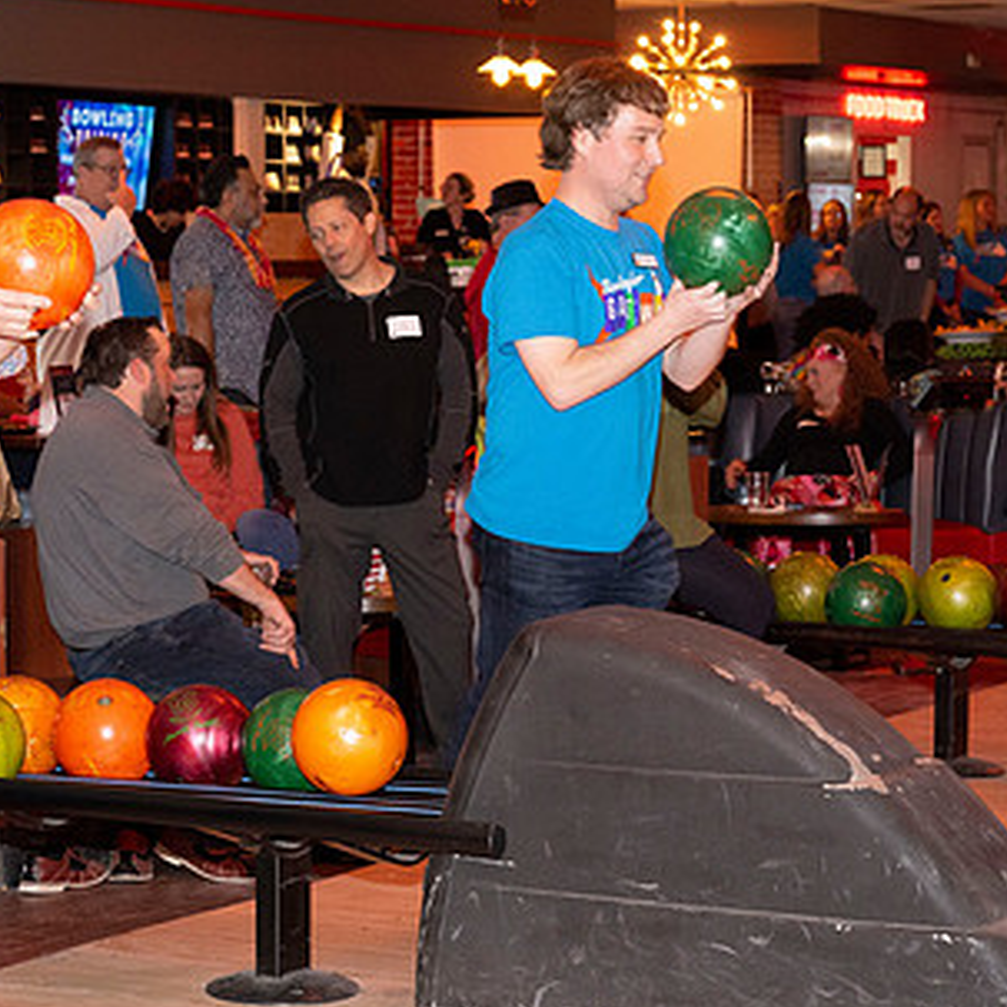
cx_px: 435
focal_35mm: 109
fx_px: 3587
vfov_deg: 16.0
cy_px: 497
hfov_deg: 16.0
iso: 2000
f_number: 5.6
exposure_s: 1/100
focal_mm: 67
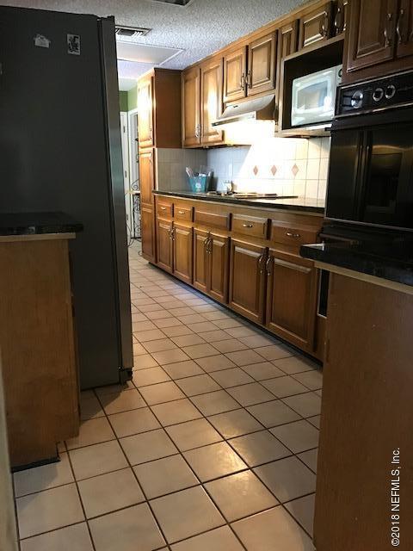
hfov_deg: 49.7
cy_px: 276
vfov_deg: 63.4
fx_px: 445
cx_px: 206
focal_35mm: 28
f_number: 1.8
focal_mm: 3.99
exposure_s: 1/15
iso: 200
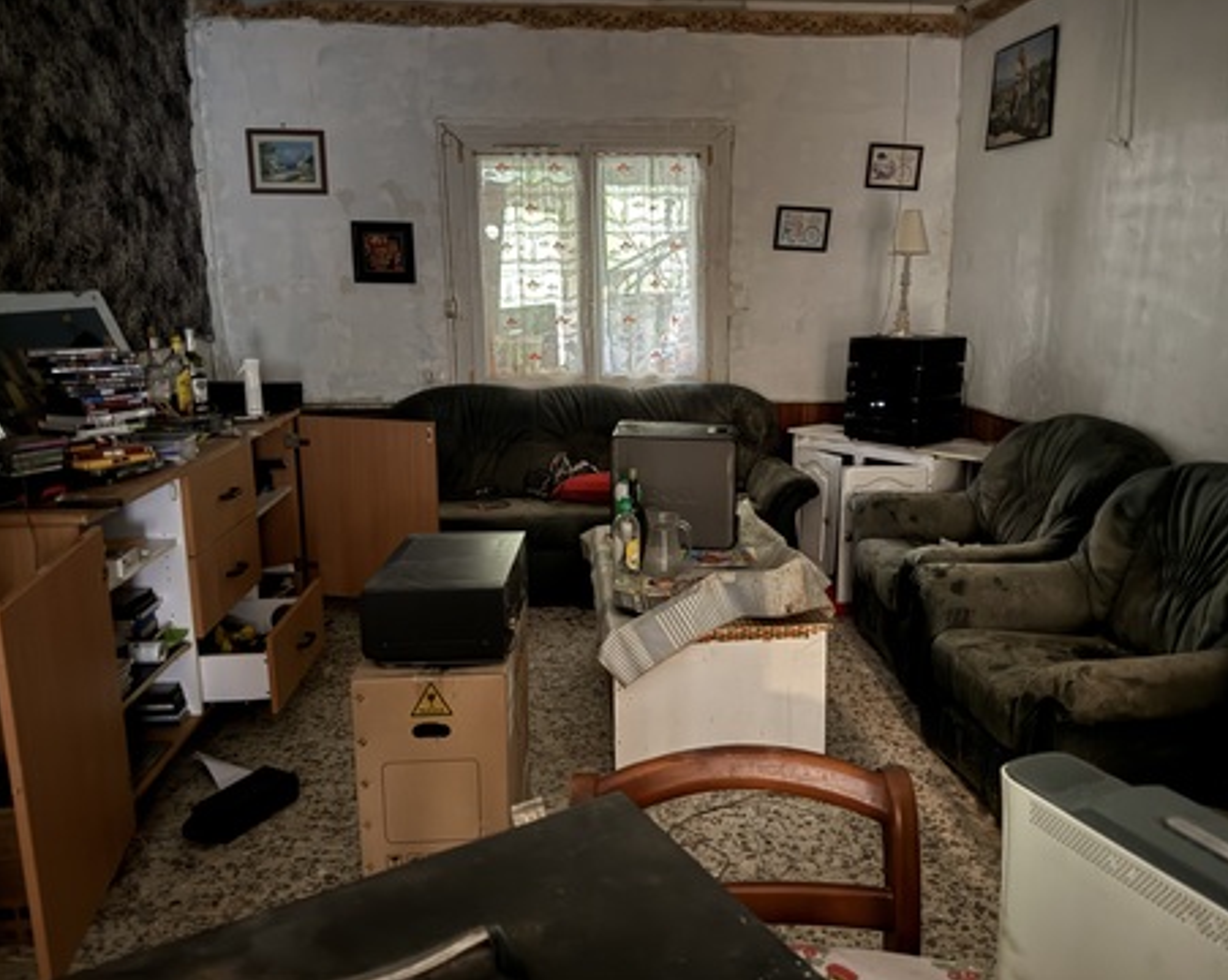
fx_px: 944
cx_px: 653
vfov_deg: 54.9
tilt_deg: -10.2
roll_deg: +1.6
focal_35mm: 26
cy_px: 478
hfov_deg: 66.0
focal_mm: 6.76
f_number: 1.78
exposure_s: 1/2
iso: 1600
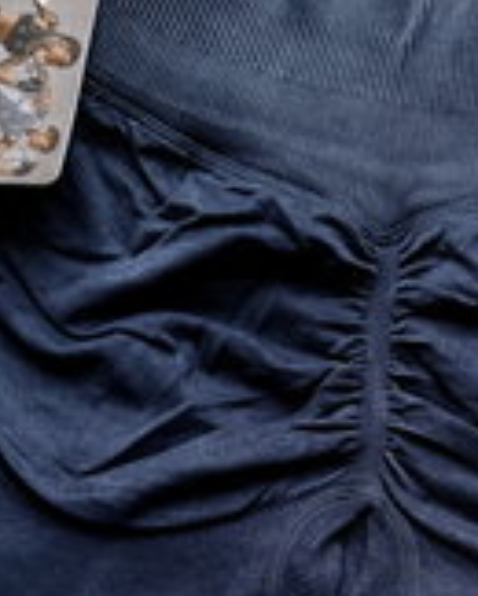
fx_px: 1359
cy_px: 642
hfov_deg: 19.1
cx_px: 526
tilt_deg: -84.0
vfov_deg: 23.3
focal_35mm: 77
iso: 200
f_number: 1.78
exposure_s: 1/104
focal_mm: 6.76
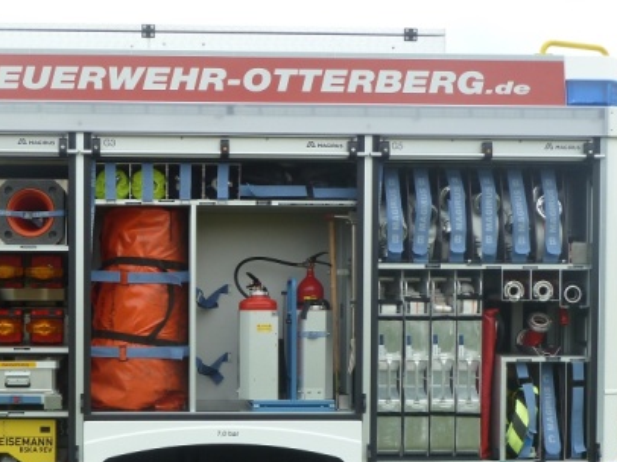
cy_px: 342
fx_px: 1229
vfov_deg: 21.1
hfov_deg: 27.9
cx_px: 180
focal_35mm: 69
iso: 80
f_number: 3.7
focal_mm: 6.9
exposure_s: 1/60
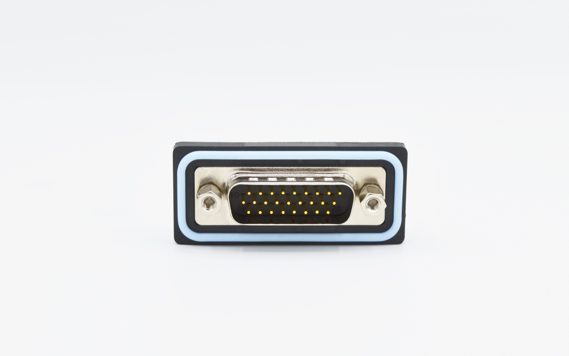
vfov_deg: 21.0
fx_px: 961
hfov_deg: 33.0
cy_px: 186
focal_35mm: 62
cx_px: 289
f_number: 8
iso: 100
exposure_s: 1/250
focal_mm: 40
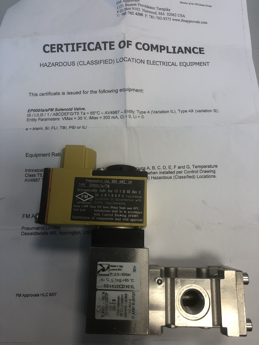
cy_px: 172
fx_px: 279
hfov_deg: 49.7
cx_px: 130
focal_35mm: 28
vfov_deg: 63.4
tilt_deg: -75.6
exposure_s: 1/50
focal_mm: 4
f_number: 1.8
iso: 25
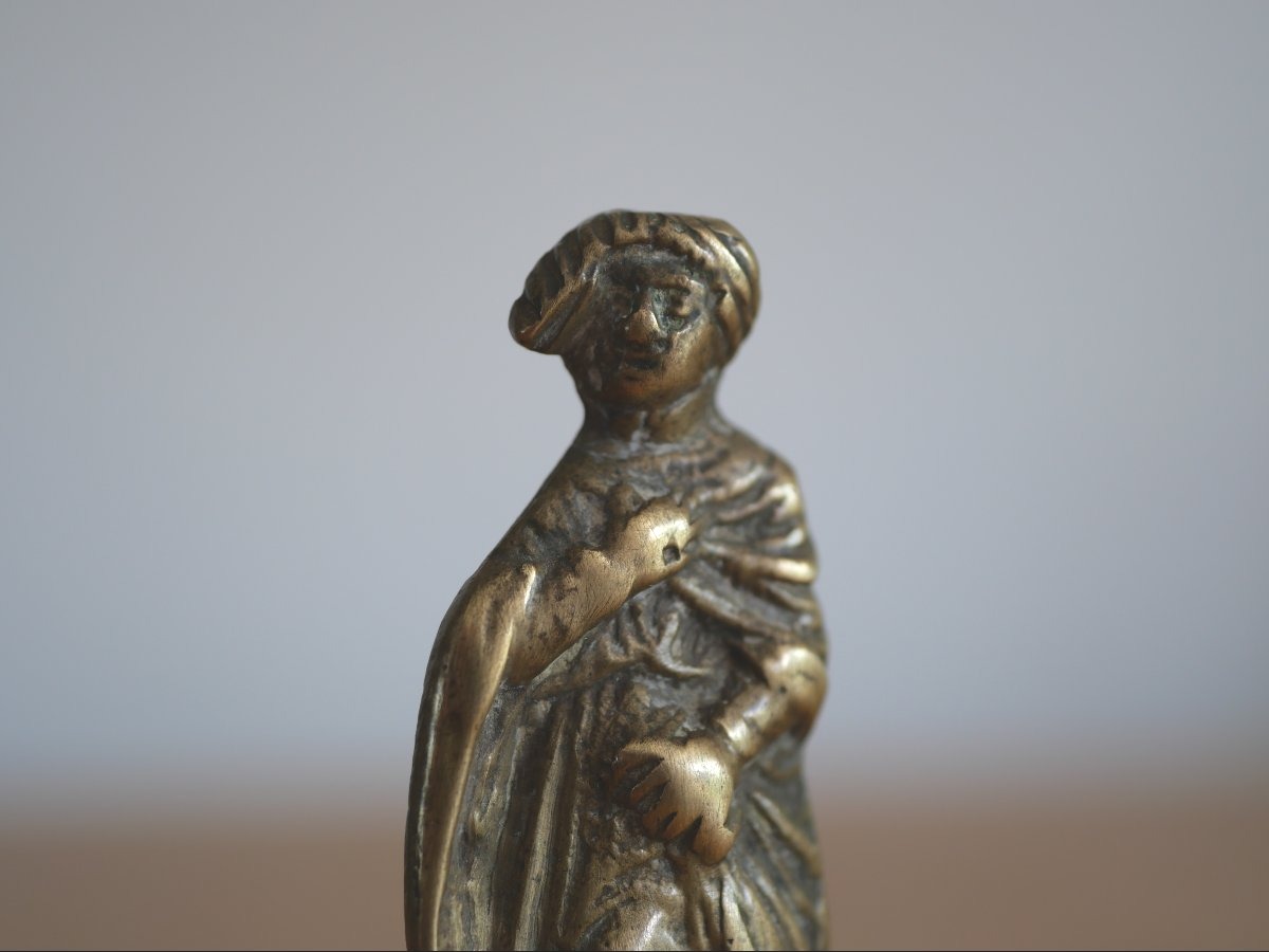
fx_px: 2200
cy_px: 476
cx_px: 634
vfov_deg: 24.4
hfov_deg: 32.2
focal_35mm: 60
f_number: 2.8
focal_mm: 30
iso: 200
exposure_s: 1/125
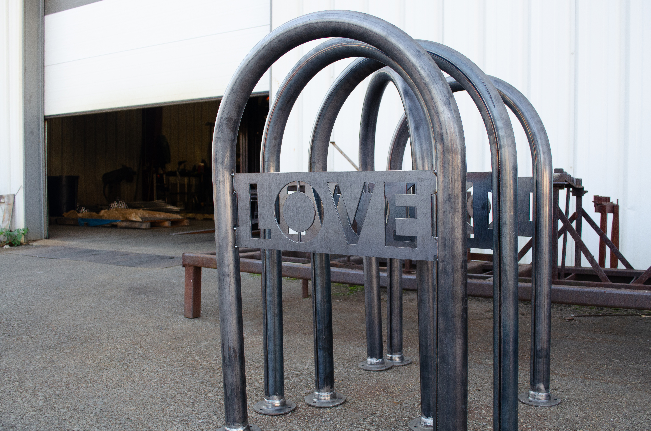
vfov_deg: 39.8
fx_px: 596
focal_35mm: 33
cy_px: 216
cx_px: 326
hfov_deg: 57.3
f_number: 5.6
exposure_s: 1/125
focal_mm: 22
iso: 320
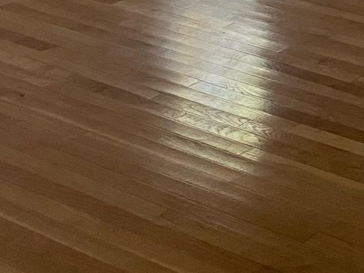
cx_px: 476
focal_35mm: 108
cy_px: -263
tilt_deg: -8.0
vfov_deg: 12.2
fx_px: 1136
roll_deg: -2.6
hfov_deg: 17.1
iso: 200
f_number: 1.8
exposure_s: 1/60
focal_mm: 4.25
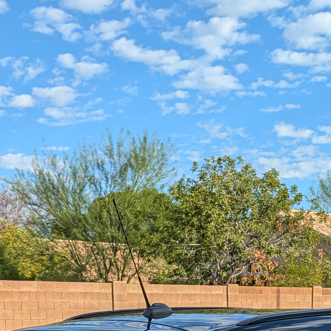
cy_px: 451
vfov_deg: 20.0
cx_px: 284
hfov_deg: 21.8
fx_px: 844
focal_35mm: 78
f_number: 1.68
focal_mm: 6.9
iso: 21
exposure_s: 1/999
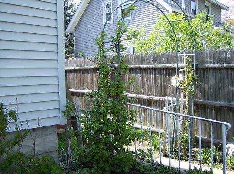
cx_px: 117
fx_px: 243
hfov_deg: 51.5
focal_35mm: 36
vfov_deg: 39.5
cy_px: 87
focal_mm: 6
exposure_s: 1/309
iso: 100
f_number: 2.8
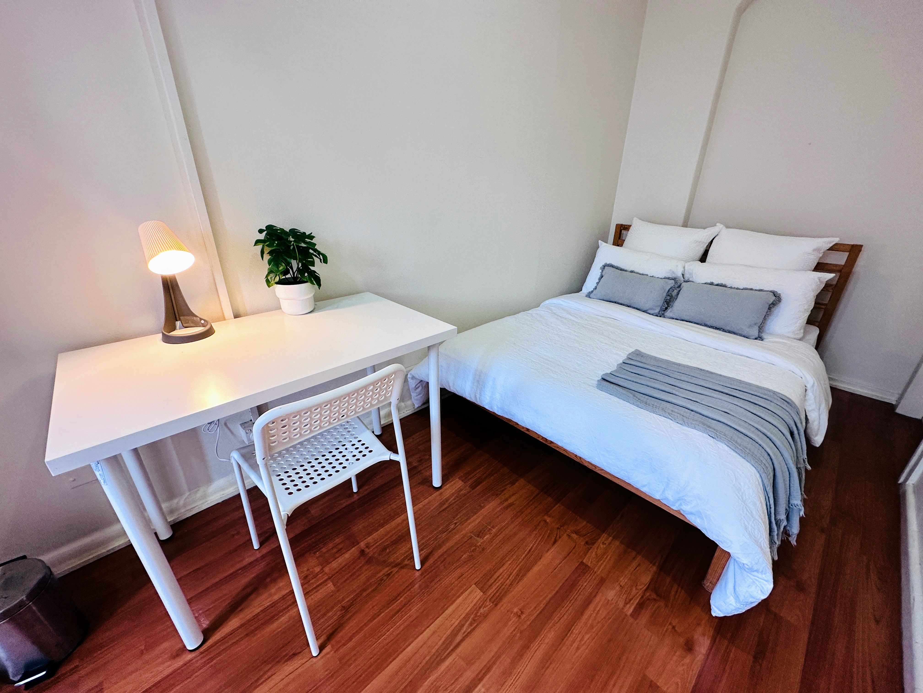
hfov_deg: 102.1
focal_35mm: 14
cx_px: 462
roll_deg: -0.4
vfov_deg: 85.7
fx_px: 373
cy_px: 346
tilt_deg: -23.9
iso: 160
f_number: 2.2
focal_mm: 2.22
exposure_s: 1/100
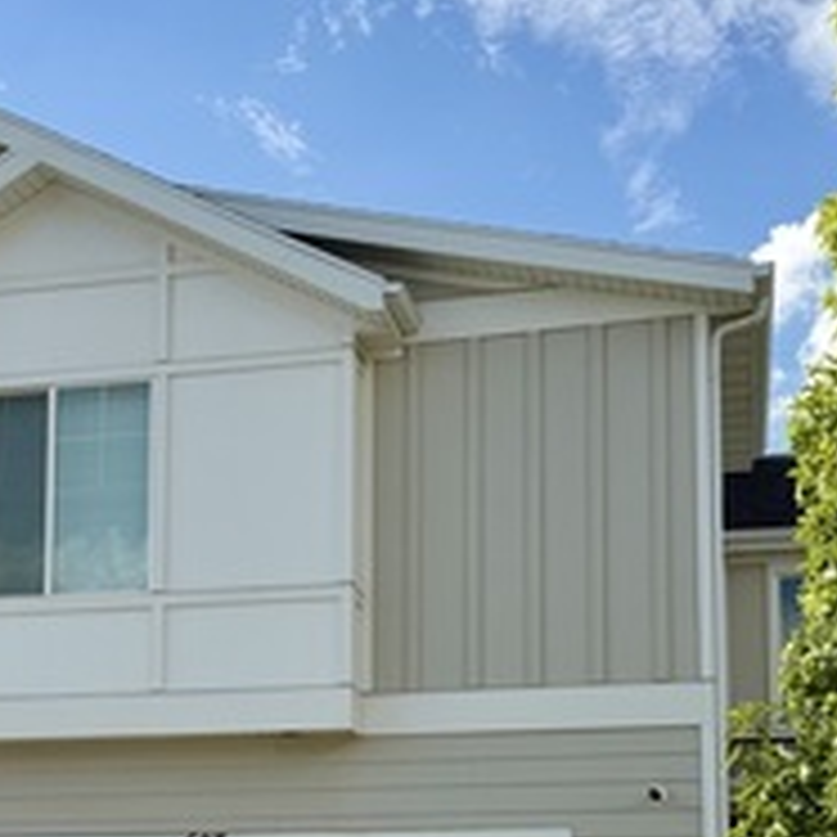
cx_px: 362
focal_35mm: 57
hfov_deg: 30.0
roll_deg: -0.8
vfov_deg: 28.6
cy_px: 783
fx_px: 1559
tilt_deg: +7.4
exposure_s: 1/4975
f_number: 1.78
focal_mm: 6.76
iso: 80
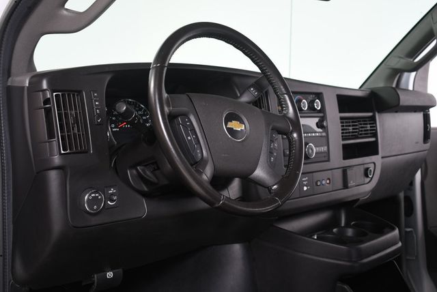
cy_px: 146
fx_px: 583
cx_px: 218
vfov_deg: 28.1
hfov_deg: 41.1
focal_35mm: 48
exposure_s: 1/160
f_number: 4
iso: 100
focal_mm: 24
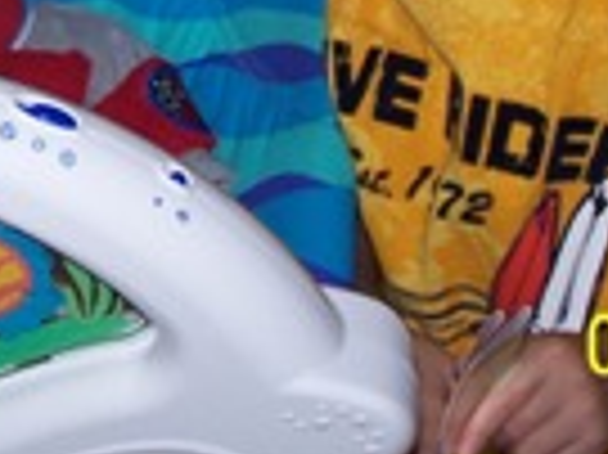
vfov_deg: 7.4
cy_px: -211
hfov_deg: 10.1
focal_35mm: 196
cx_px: 77
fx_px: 3440
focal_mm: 9.8
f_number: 3.1
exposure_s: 1/60
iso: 80
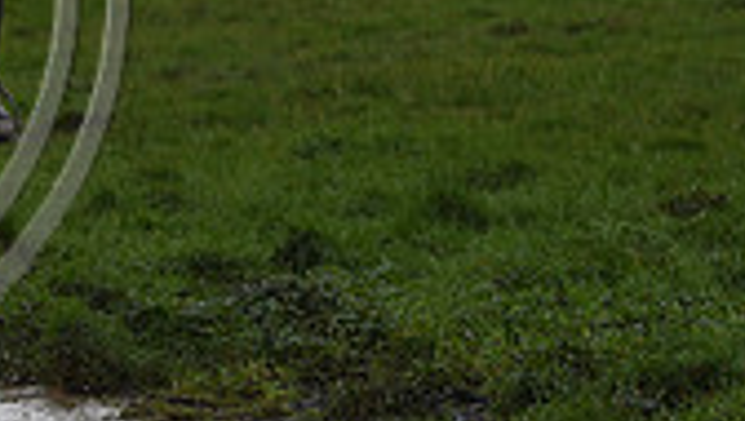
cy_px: -84
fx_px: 8921
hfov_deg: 4.7
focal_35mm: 451
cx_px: -377
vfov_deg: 2.7
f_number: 5.6
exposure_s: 1/1250
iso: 1100
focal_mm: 125
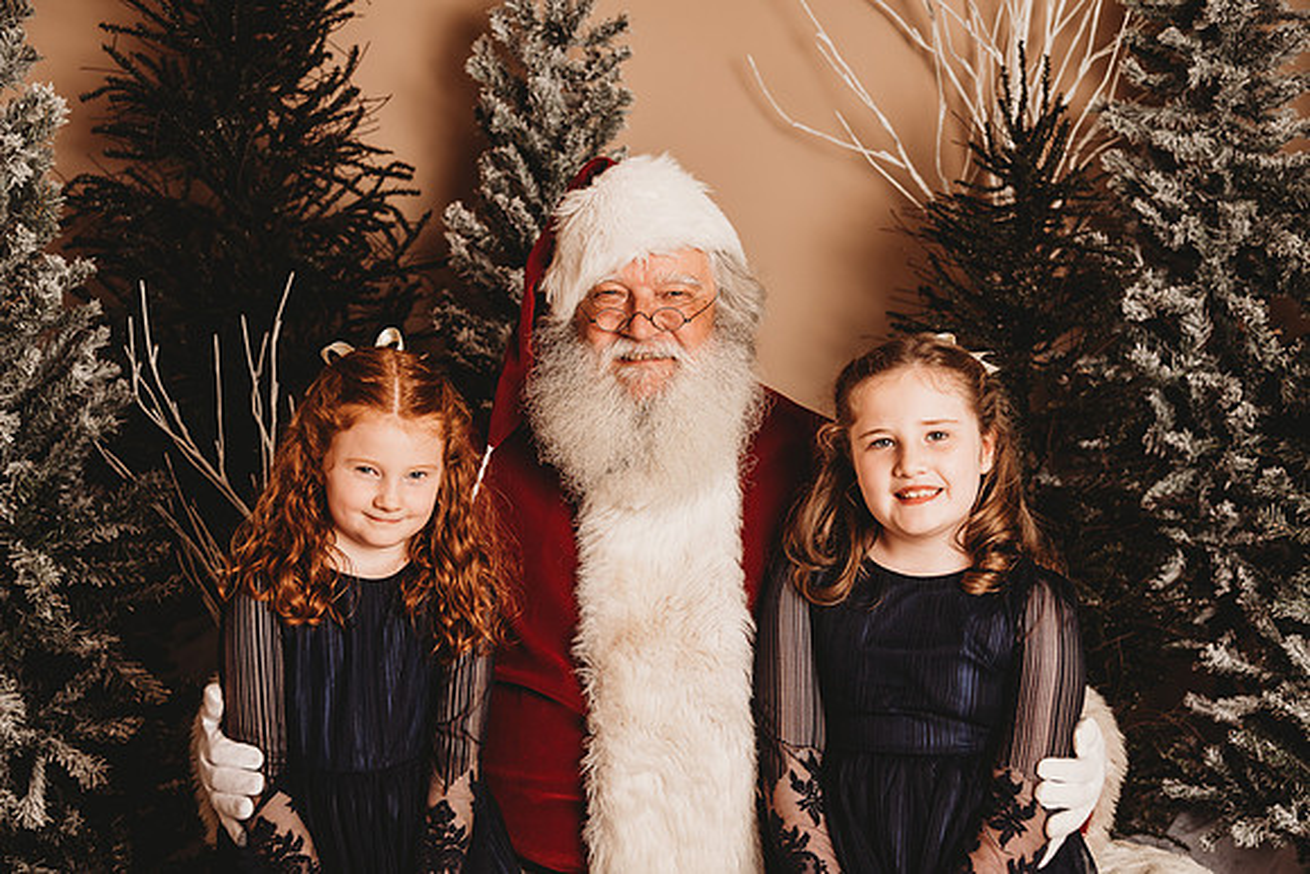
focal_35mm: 50
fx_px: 1820
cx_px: 655
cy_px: 437
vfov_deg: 27.0
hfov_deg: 39.6
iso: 100
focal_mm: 50
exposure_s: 1/160
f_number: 4
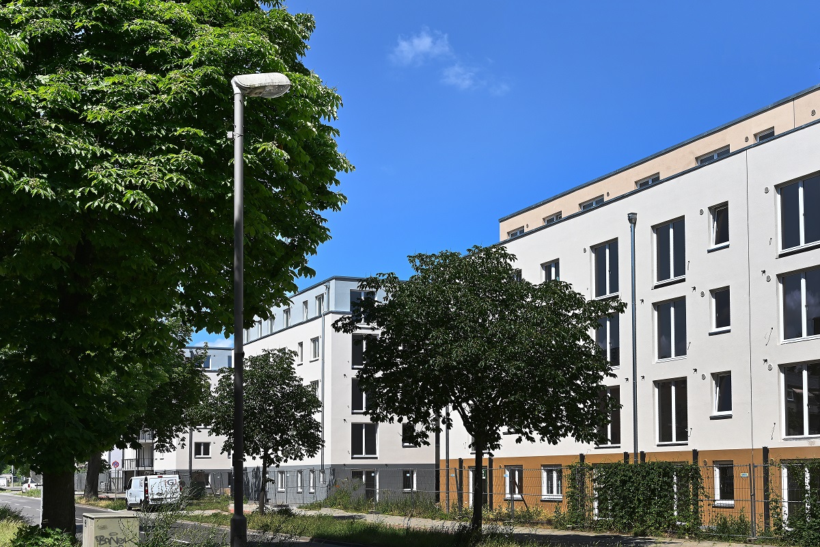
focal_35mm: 40
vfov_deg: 33.4
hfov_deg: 48.5
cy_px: 274
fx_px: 911
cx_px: 410
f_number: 14
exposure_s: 1/125
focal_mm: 40
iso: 160
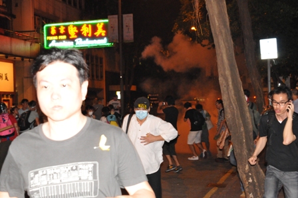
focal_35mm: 68
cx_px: 149
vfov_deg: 20.1
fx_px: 558
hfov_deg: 29.9
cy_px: 99
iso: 3200
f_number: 7.1
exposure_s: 1/60
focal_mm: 45
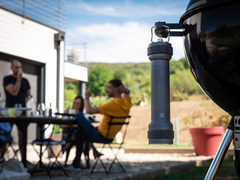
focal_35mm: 62
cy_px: 90
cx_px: 120
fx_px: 430
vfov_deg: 23.7
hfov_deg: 31.2
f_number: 3.5
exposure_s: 1/1250
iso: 200
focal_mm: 31
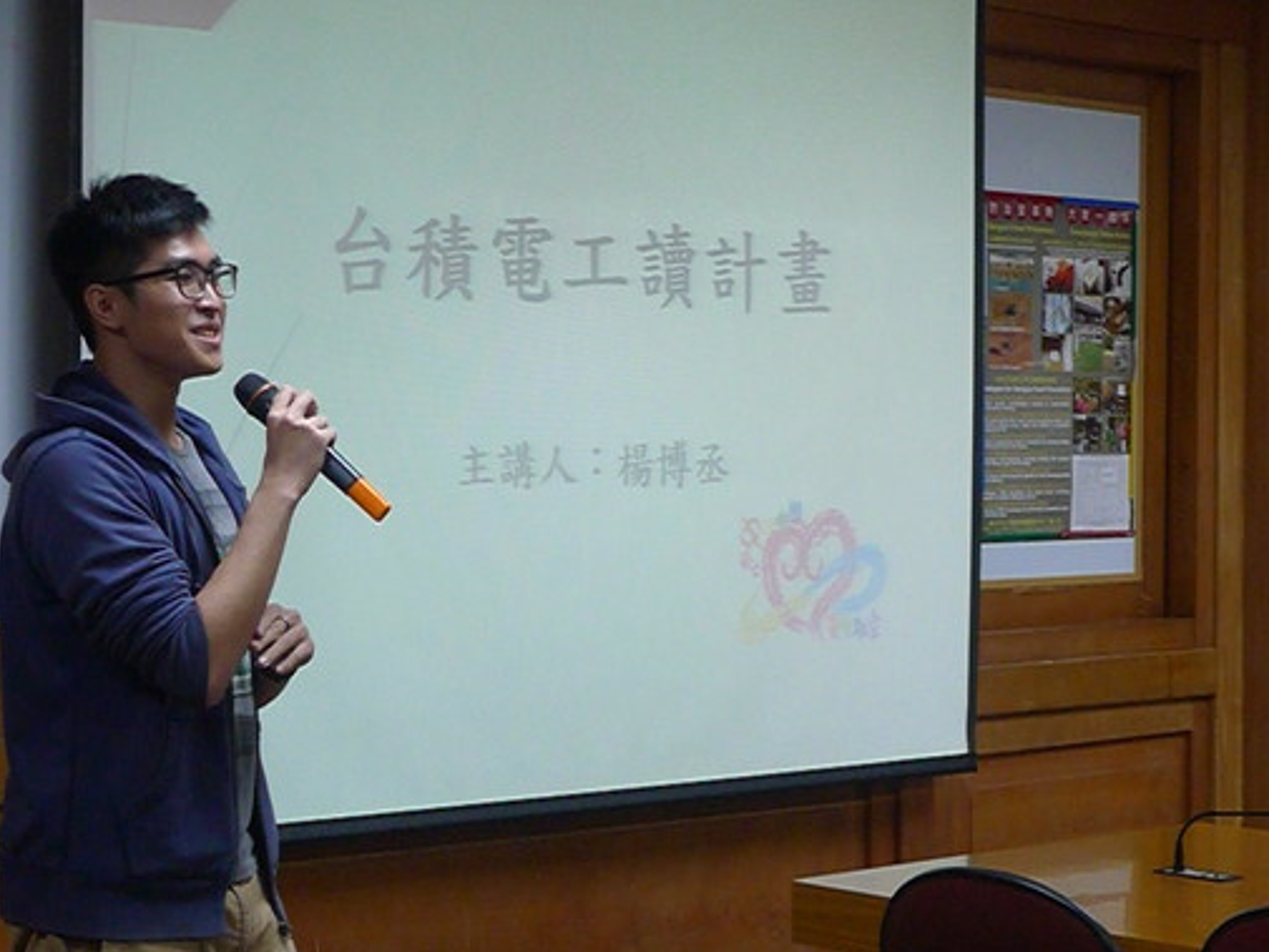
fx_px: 2897
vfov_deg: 18.7
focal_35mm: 79
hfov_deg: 24.7
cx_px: 606
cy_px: 453
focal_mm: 12.1
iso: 800
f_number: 2.8
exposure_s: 1/160
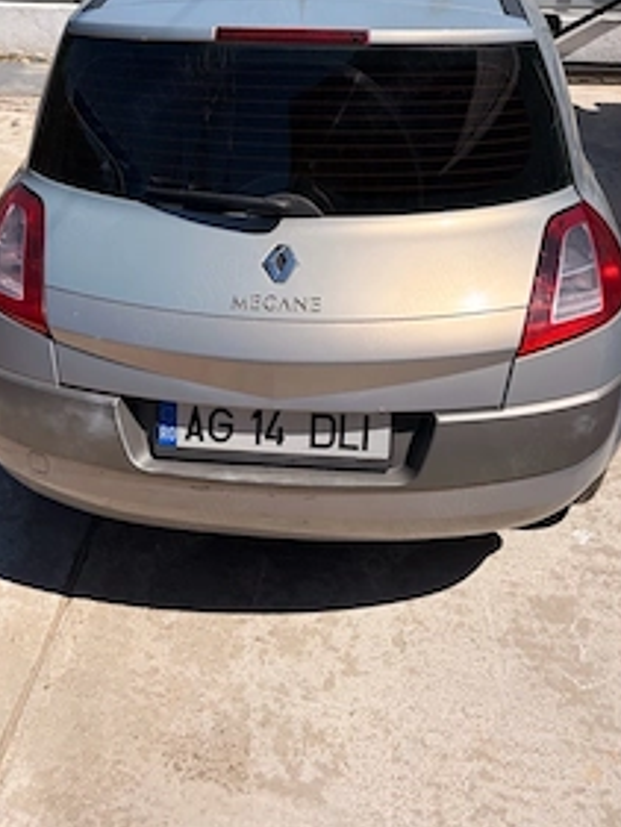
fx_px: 884
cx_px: 283
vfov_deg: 49.7
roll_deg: -1.3
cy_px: 315
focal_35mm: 37
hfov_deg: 38.7
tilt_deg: -29.4
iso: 64
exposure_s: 1/6993
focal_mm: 5.96
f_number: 1.6
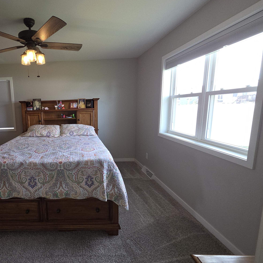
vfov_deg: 80.7
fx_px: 155
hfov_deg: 75.7
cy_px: 136
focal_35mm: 18
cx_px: 71
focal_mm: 2.2
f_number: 2.2
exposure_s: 1/60
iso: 80
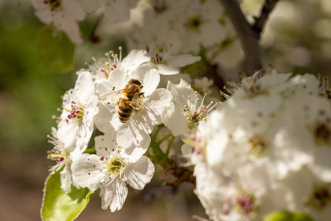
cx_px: 166
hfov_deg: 33.4
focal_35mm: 60
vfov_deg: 22.6
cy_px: 110
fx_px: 552
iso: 160
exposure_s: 1/400
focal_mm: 60
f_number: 10
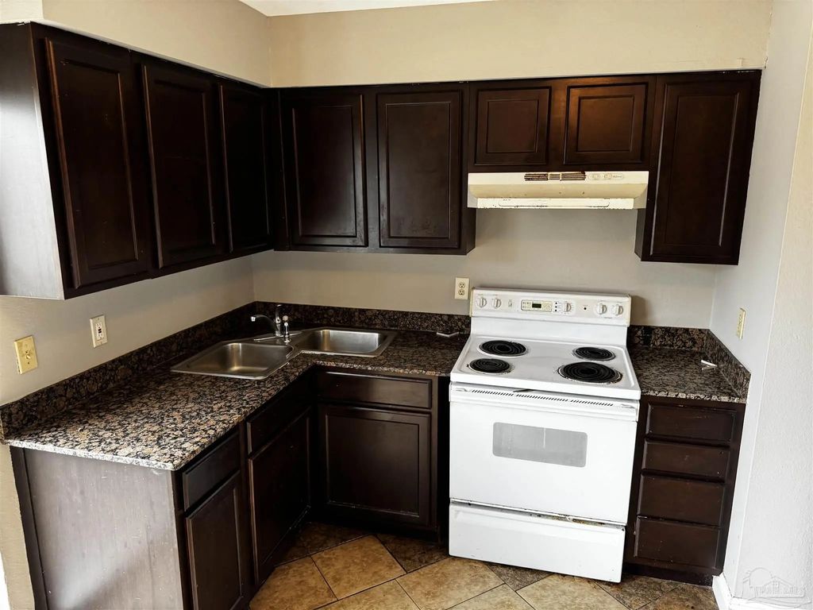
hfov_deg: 71.6
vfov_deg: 56.8
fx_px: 564
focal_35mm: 24
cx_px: 406
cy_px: 305
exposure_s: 1/121
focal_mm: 6.76
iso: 160
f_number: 1.78
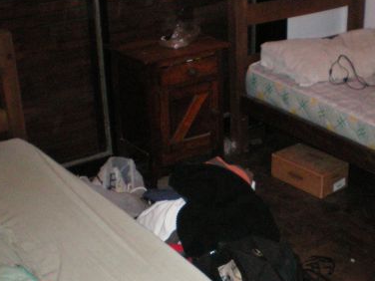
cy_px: 214
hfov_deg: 29.0
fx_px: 715
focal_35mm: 66
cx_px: 270
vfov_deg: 22.0
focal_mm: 6.3
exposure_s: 1/60
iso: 400
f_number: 3.1
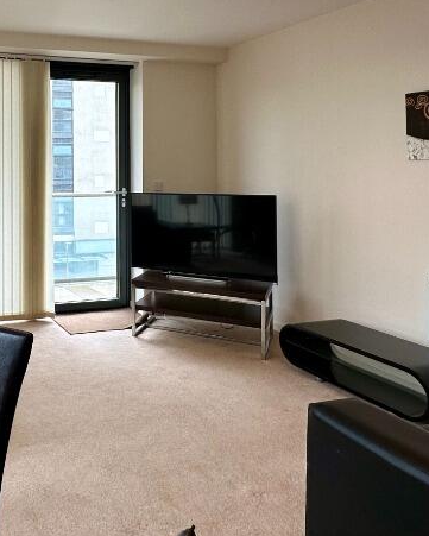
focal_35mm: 31
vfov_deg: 55.6
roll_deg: +0.4
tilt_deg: +0.5
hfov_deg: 41.8
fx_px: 492
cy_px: 168
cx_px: 14
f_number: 2.2
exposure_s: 1/100
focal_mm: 2.22
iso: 64
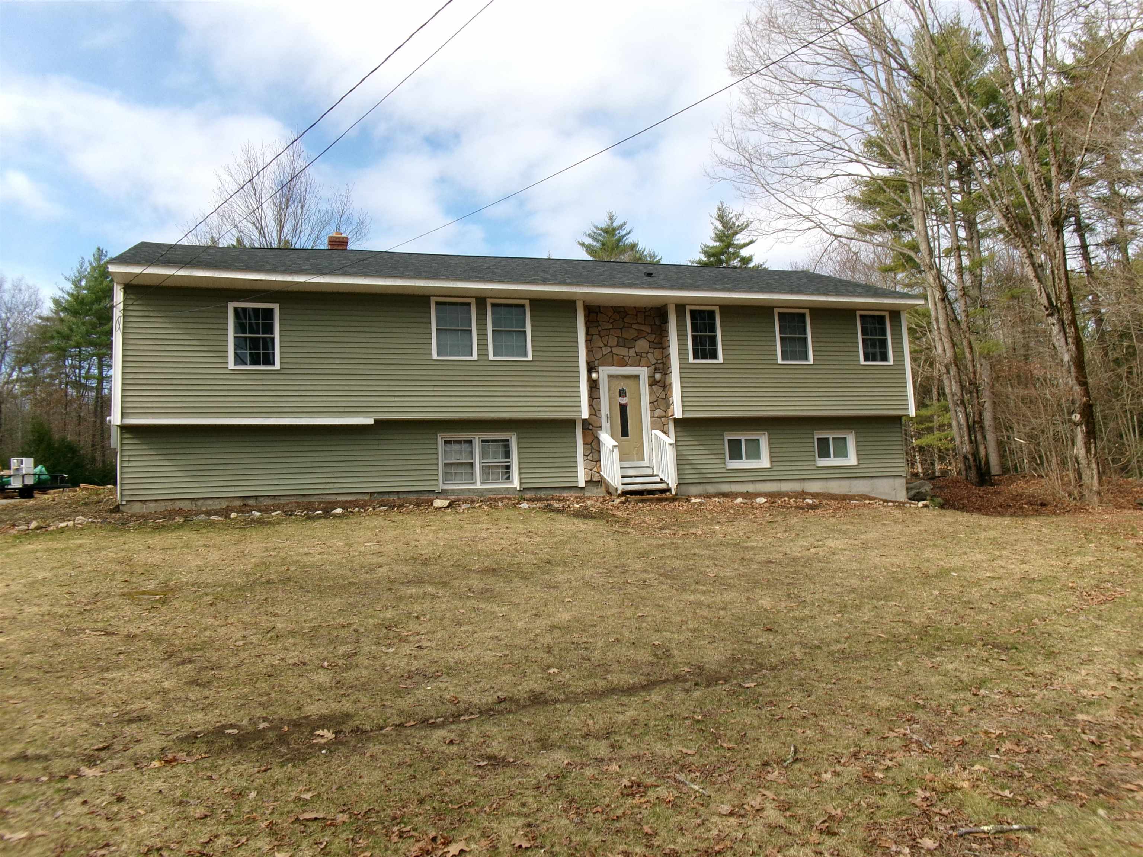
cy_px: 428
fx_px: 925
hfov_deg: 63.4
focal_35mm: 28
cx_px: 572
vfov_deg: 49.7
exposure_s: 1/70
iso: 100
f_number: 10.8
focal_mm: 5.1
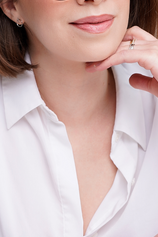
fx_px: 1080
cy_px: 92
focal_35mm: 164
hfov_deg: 8.4
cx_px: 83
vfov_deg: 12.5
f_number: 4.5
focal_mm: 52
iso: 125
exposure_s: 1/125
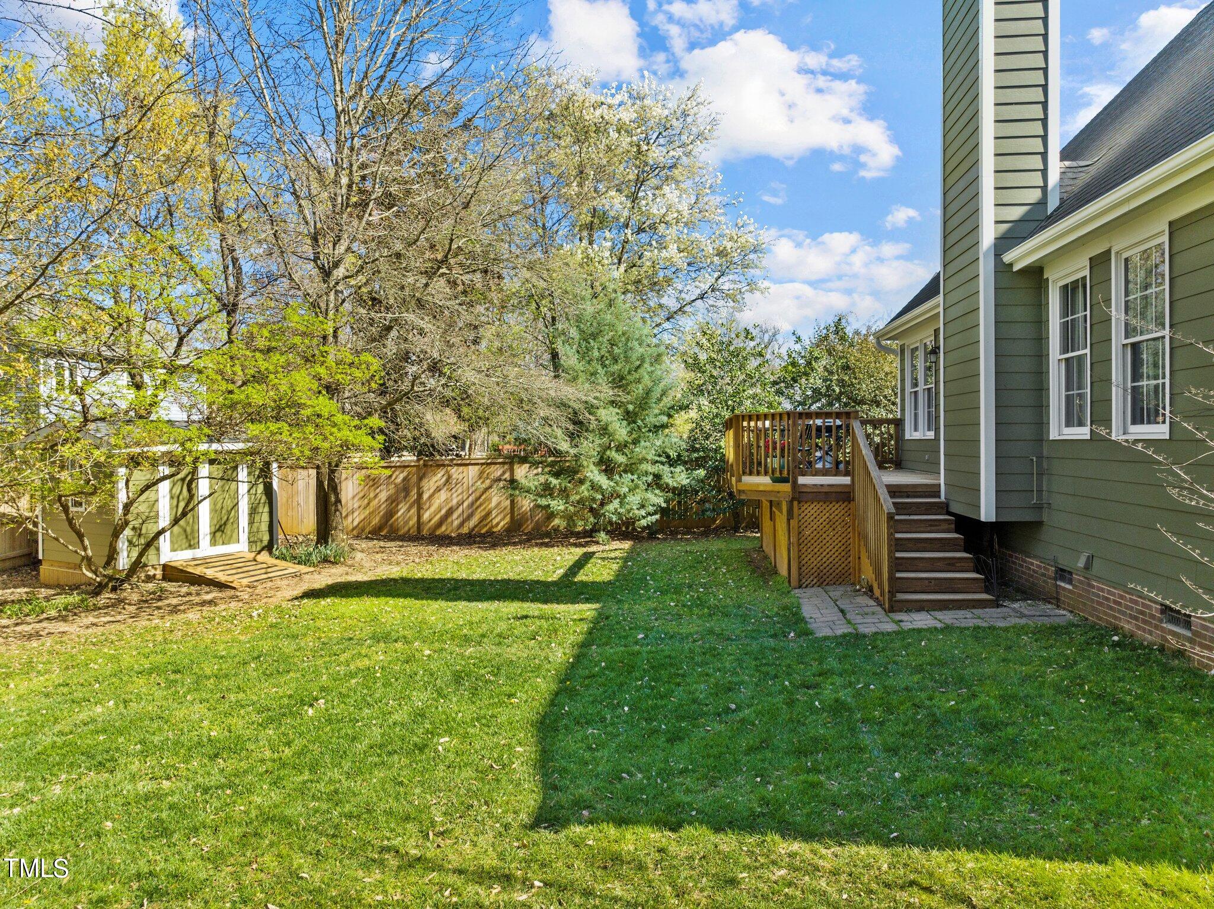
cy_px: 454
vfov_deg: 56.8
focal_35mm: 24
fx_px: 841
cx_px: 607
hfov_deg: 71.6
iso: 160
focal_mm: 12.29
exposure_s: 1/240
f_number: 2.8
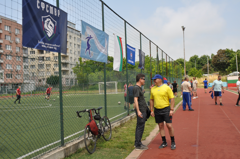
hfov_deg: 53.2
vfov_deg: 36.8
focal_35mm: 36
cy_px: 80
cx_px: 120
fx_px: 240
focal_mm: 24
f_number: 8
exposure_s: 1/250
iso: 200
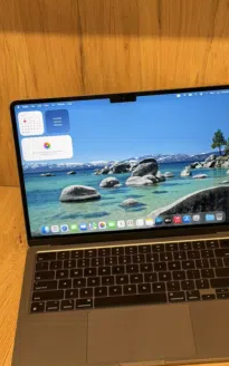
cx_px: 135
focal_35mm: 62
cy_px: 194
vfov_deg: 33.0
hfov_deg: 20.9
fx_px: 619
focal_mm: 6.76
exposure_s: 1/50
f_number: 1.78
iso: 125
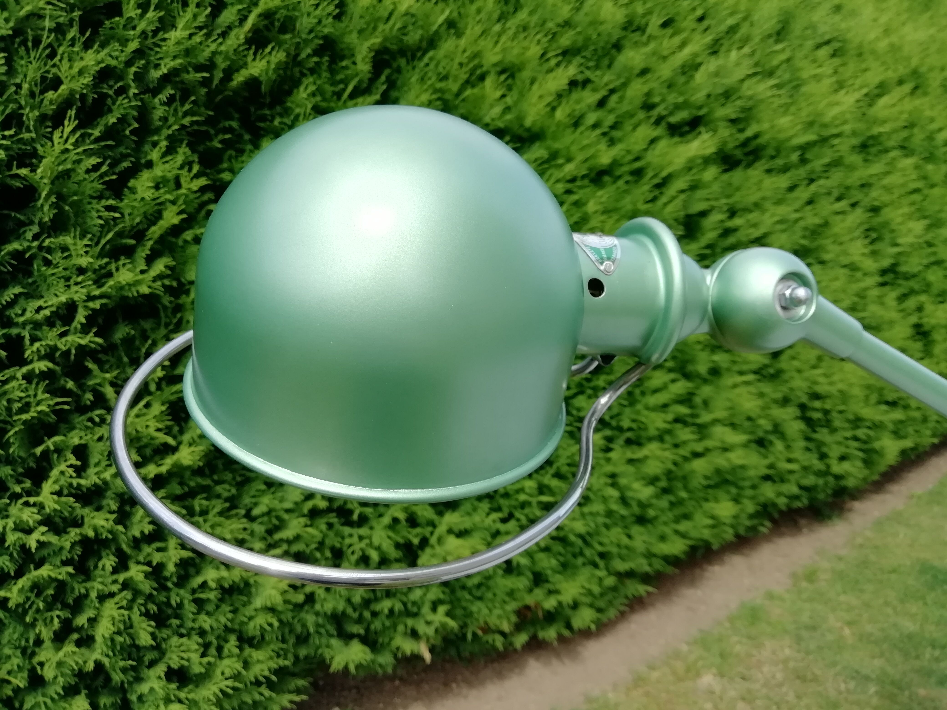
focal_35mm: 26
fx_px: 711
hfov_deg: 67.3
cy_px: 355
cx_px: 474
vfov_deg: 53.1
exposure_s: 1/543
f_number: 2.2
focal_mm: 3.21
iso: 50
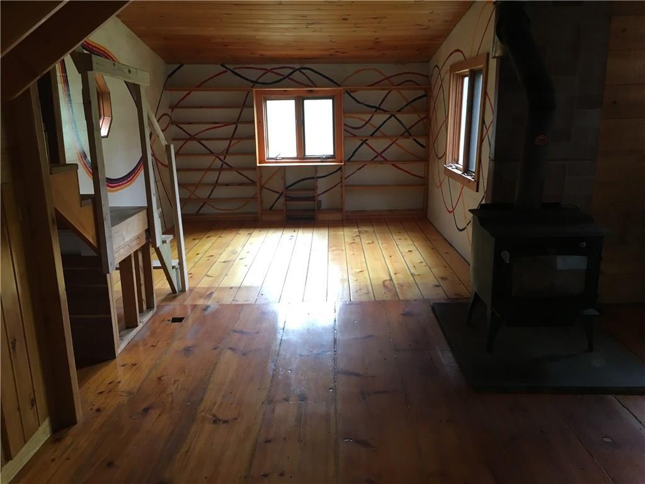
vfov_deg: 48.2
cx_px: 322
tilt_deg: -12.0
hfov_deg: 61.7
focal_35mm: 29
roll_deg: +0.4
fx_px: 540
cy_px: 242
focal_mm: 4.15
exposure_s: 1/30
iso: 80
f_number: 2.2
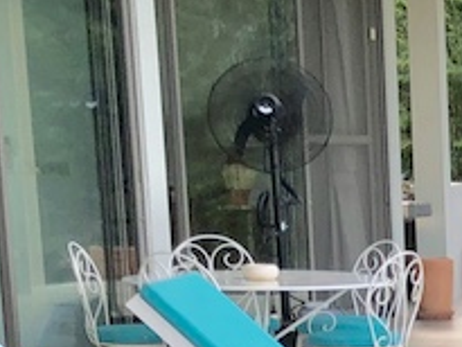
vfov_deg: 10.3
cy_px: 523
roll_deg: +0.4
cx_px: 1095
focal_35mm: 140
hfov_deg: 11.7
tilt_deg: -10.7
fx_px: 1870
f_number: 1.8
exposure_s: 1/216
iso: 20
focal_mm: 3.99
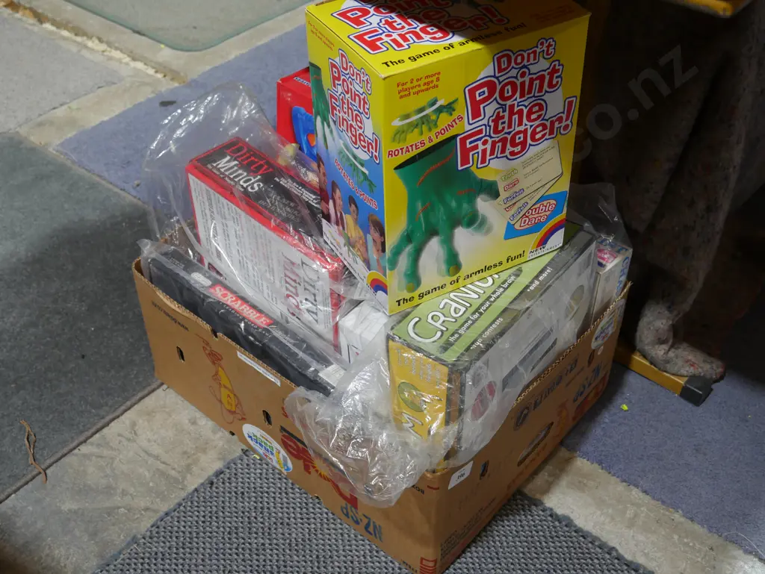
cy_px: 287
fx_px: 973
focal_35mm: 44
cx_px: 382
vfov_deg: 32.9
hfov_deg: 42.9
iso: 640
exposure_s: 1/60
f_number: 4.7
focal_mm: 22
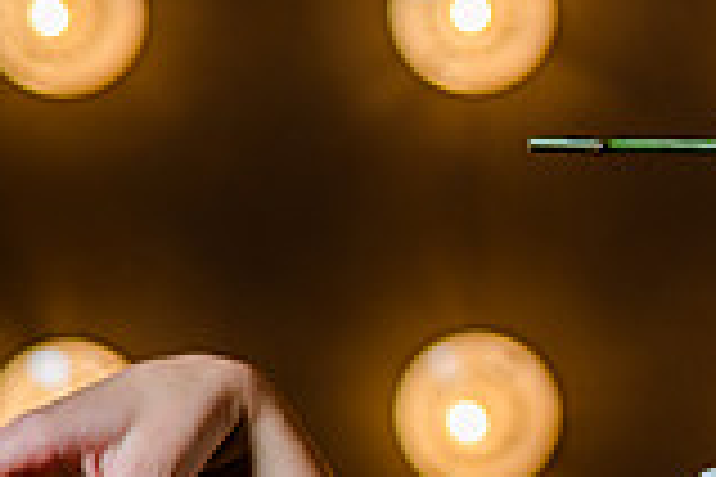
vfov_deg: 3.0
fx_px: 9009
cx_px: 1090
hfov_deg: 4.5
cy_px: 216
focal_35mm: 453
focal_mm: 110
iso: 200
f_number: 4
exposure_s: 1/160
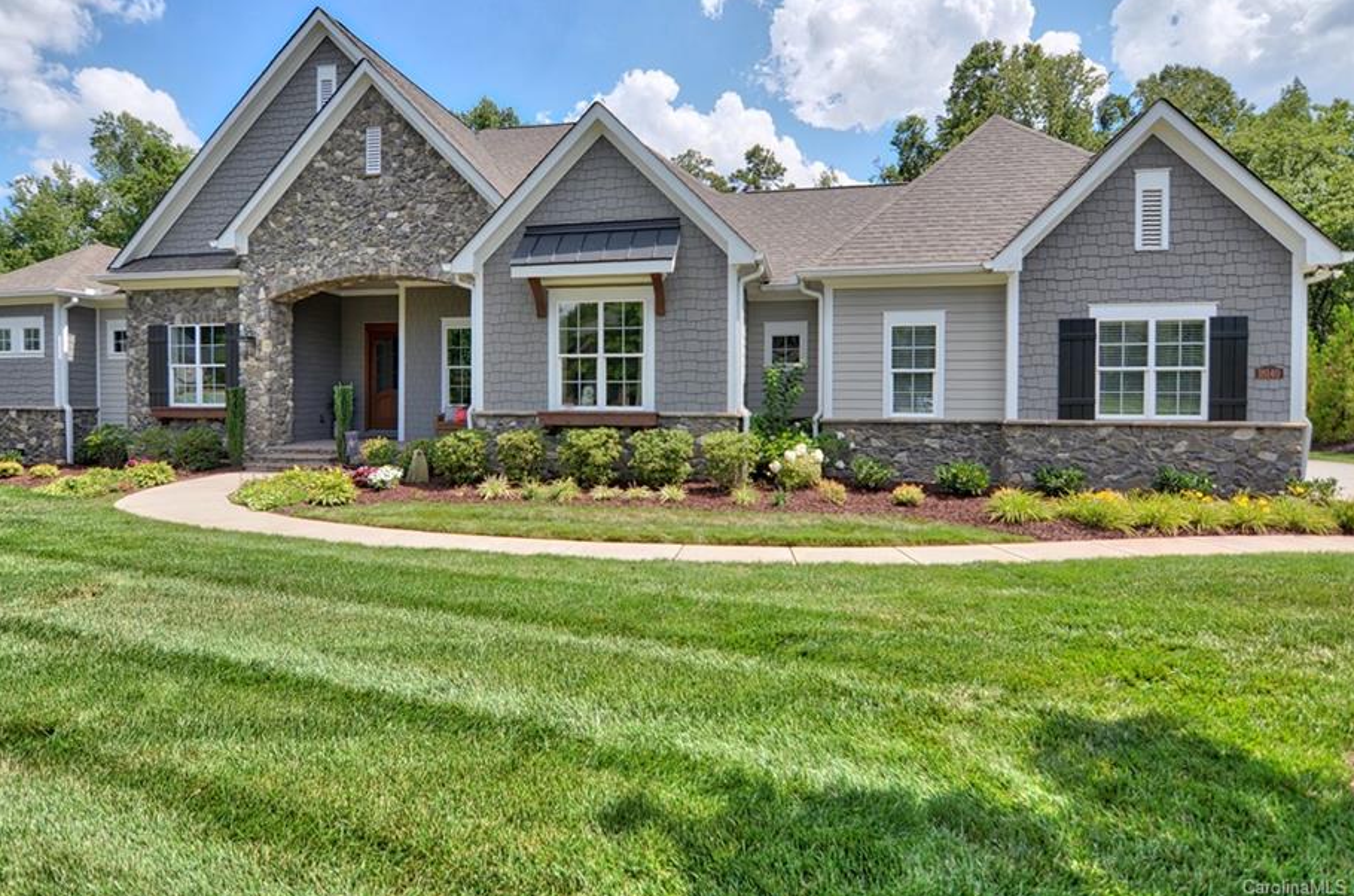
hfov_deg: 88.3
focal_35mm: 19
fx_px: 696
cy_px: 397
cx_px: 641
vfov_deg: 65.3
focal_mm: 11
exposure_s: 1/800
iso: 100
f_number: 3.2
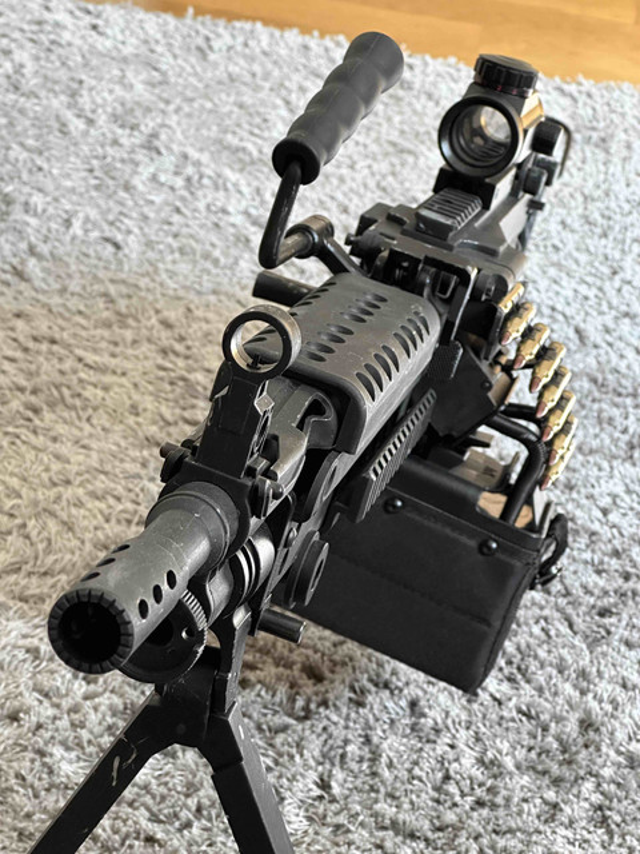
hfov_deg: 19.1
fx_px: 1898
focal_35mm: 77
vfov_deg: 25.3
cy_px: 427
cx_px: 320
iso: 200
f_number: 2.8
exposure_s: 1/50
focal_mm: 9
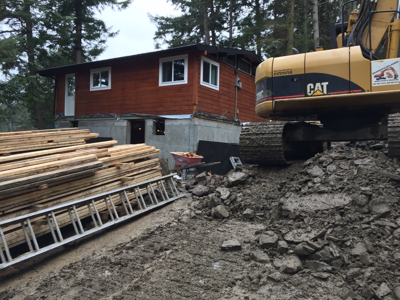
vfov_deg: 48.2
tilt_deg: +0.6
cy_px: 150
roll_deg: +0.0
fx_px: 335
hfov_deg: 61.7
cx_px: 200
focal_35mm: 29
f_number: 2.2
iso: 50
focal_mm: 4.15
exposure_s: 1/120
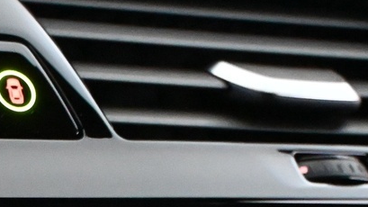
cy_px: 469
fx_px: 1337
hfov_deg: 15.1
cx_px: -91
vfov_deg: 8.2
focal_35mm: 137
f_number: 4
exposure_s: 1/60
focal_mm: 22
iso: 9000
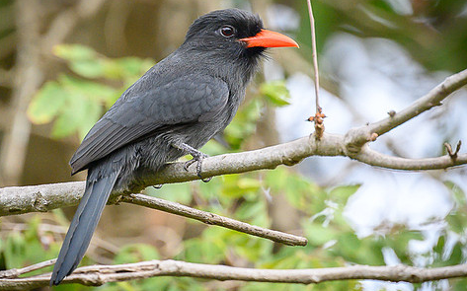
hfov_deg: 2.2
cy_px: 28
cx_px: 198
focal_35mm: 948
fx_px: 12058
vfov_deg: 1.4
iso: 2000
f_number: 4
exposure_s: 1/1250
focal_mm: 400
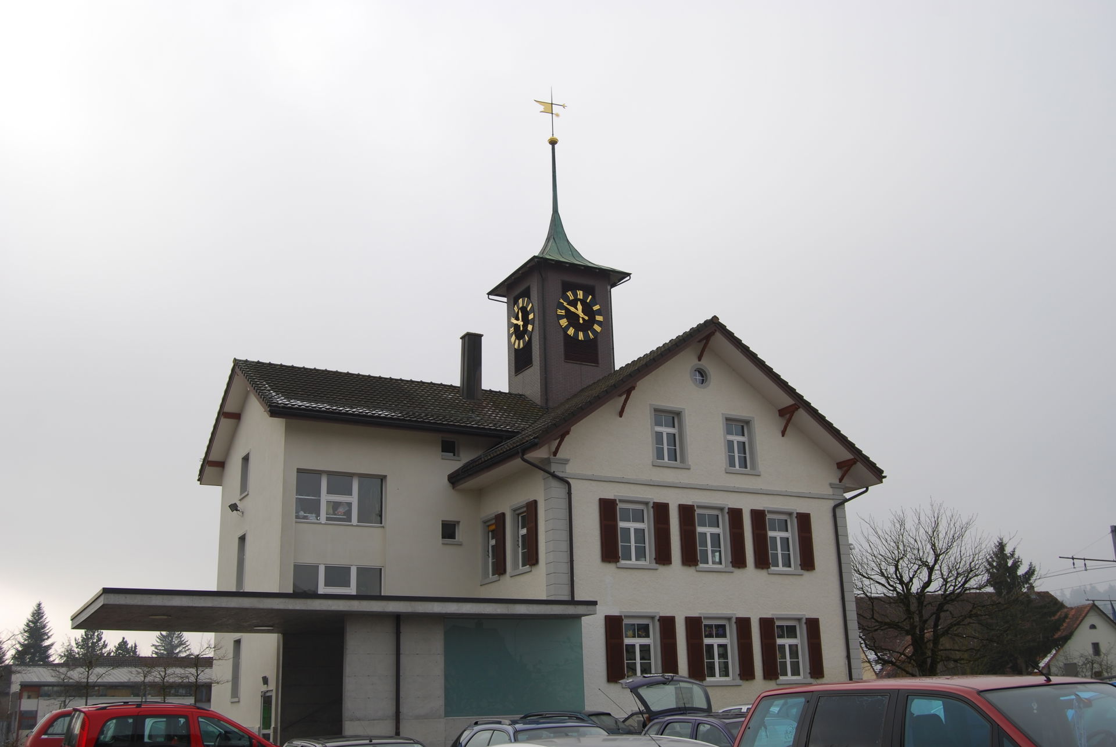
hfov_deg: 53.1
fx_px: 1117
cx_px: 558
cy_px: 374
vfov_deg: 37.0
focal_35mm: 36
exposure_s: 1/200
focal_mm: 24
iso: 100
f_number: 7.1
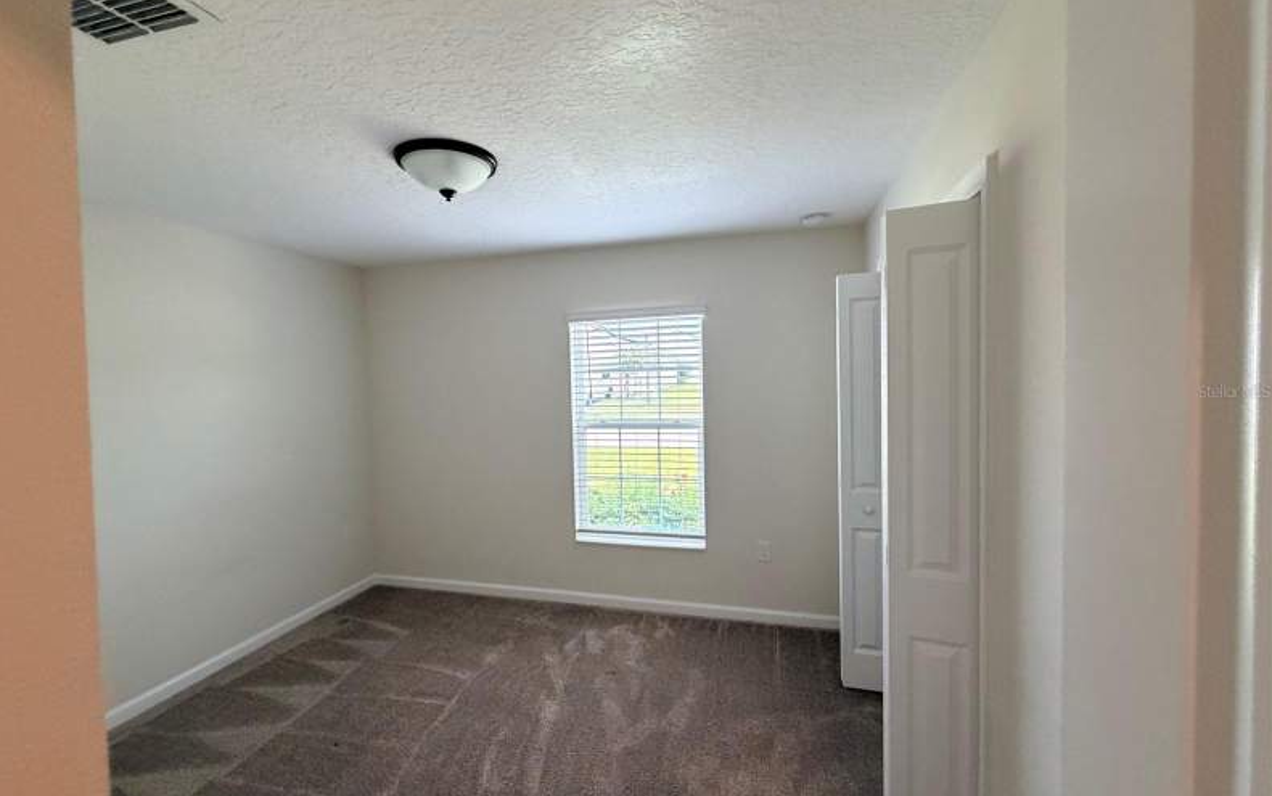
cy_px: 391
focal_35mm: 15
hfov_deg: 101.4
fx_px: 520
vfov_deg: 74.8
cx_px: 630
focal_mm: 2.22
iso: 320
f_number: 2.2
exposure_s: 1/120
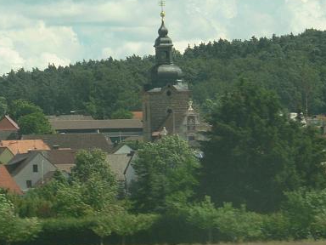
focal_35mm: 486
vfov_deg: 3.1
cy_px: 96
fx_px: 4577
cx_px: 111
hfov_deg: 4.1
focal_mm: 38.9
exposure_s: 1/250
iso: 80
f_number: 4
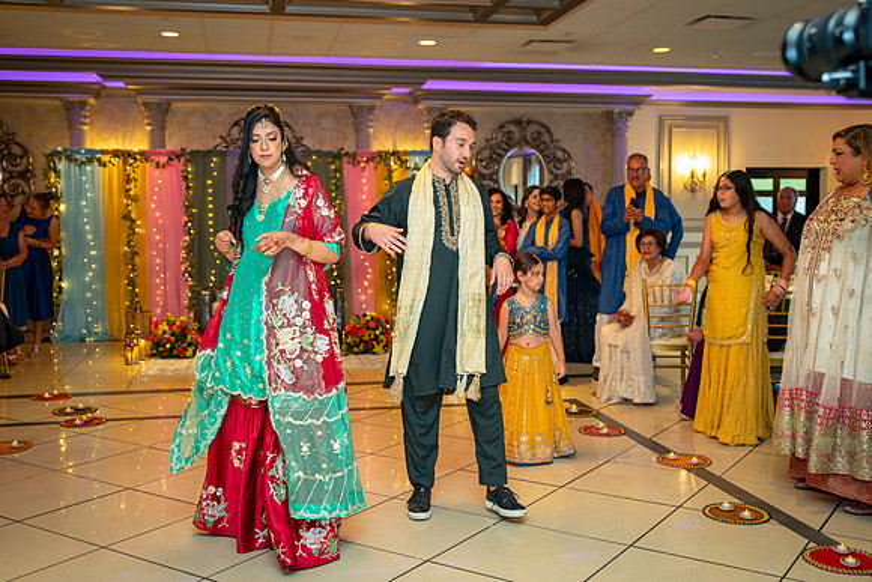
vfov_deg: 34.6
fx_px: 934
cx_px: 431
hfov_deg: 50.1
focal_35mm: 39
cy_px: 280
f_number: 2.8
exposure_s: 1/80
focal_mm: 35
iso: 1000
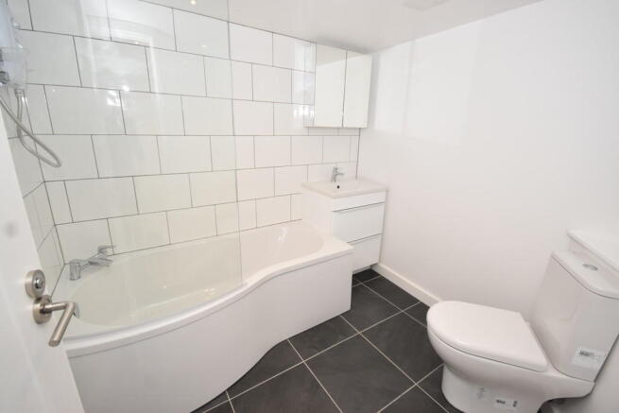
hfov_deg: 100.4
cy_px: 206
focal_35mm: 15
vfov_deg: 77.4
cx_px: 310
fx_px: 258
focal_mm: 10
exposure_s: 1/200
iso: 640
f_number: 5
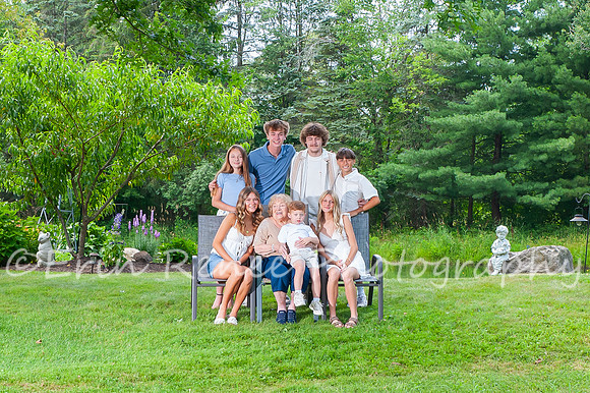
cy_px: 165
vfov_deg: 14.7
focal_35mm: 93
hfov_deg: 21.9
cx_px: 349
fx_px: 1526
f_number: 14
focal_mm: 48
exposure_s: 1/100
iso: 800
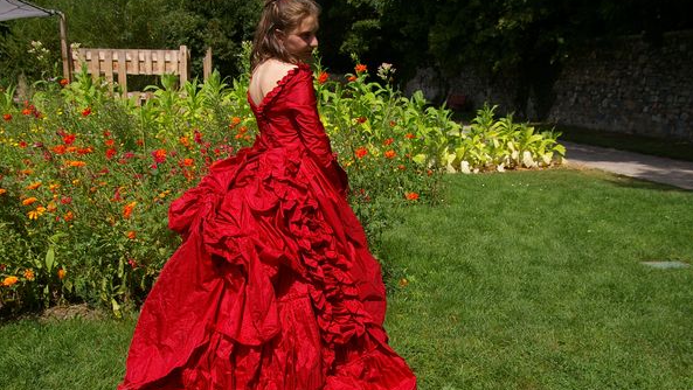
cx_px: 348
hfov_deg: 54.6
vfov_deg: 32.4
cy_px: 217
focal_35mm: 37
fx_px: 671
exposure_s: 1/350
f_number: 8
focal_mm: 23
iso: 200
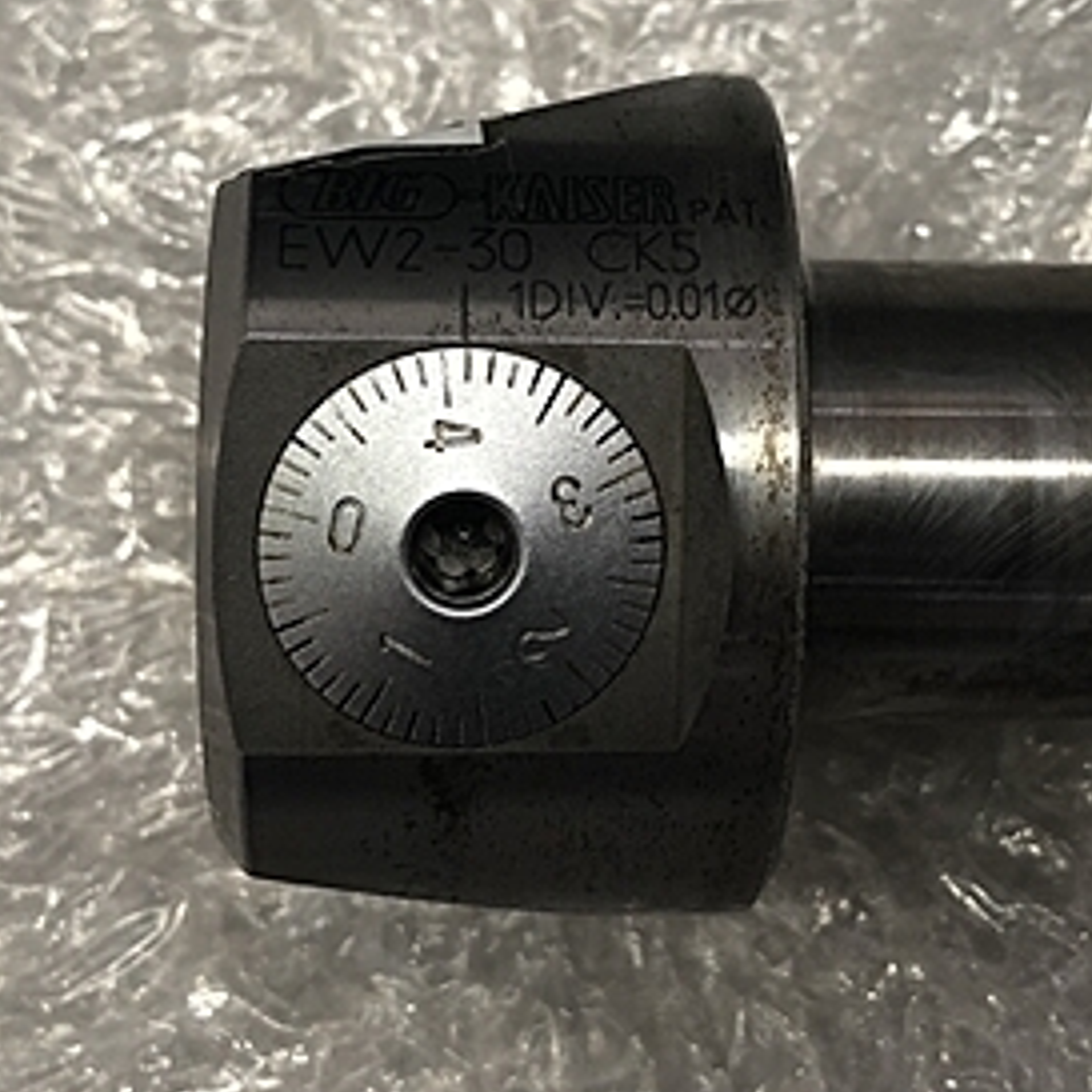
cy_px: 408
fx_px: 2070
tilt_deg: -78.3
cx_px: 668
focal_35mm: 58
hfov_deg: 29.5
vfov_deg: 29.4
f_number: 1.8
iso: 40
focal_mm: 3.99
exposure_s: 1/17
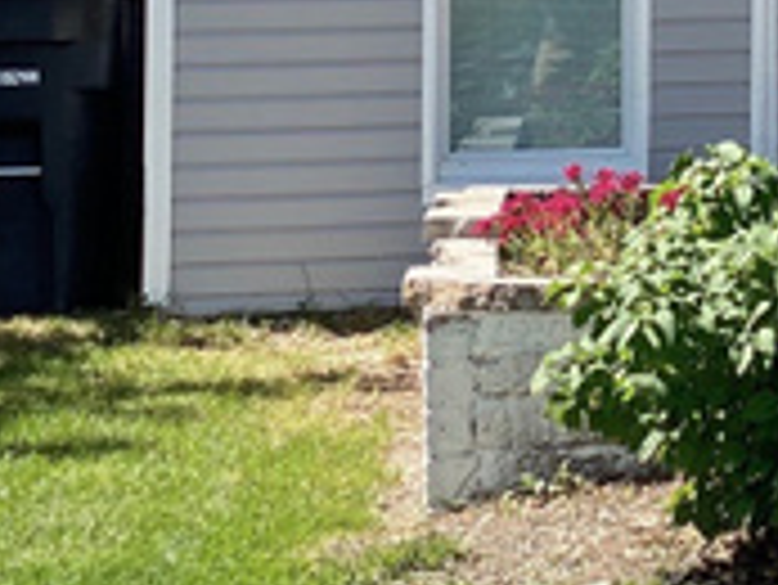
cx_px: 1345
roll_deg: +0.8
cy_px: -306
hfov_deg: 9.8
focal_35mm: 192
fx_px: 4318
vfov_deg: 7.6
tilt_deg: +2.2
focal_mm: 6
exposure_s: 1/737
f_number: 2
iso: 20
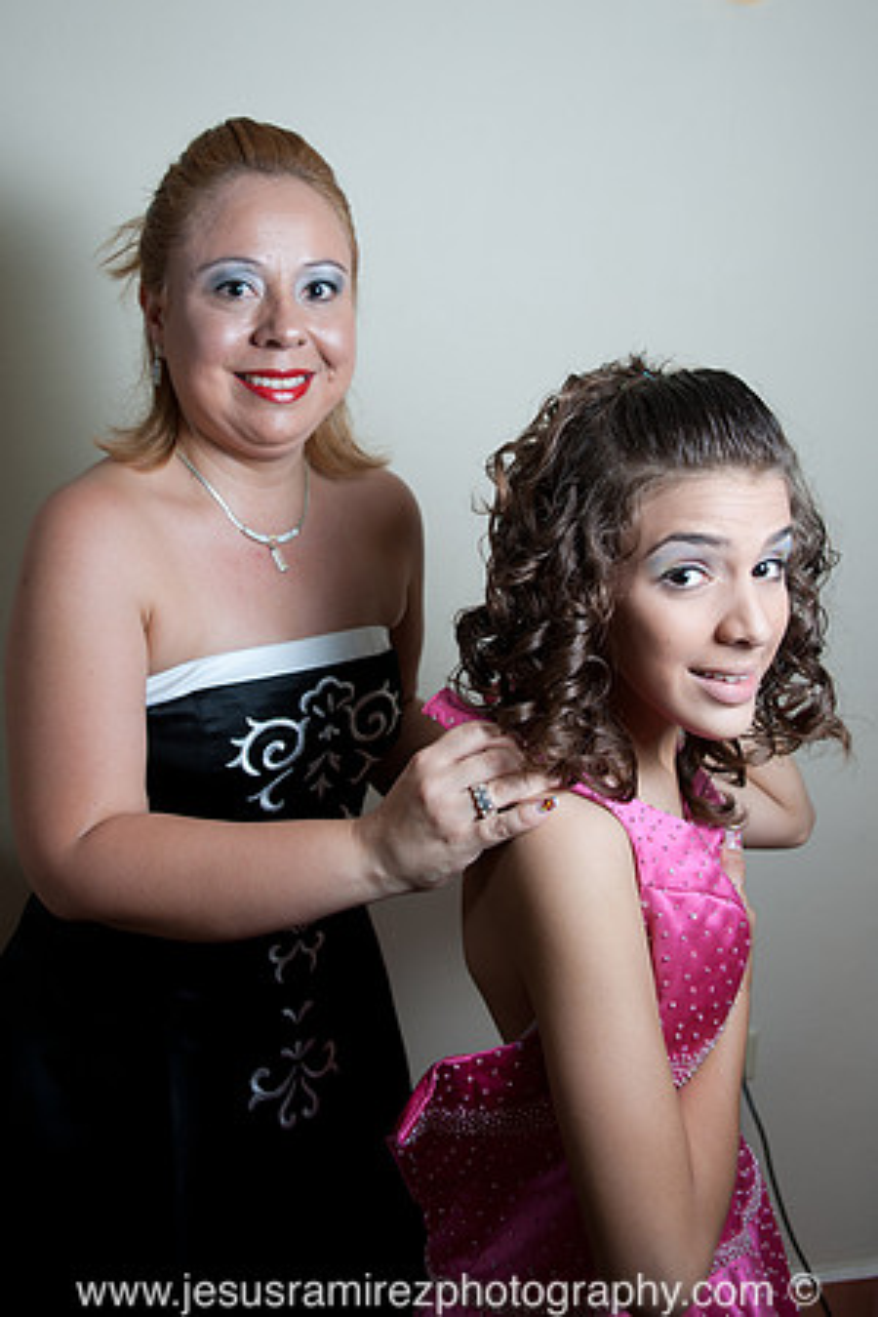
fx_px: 1024
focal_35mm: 28
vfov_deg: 65.5
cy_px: 658
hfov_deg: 46.4
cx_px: 439
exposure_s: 1/100
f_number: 4
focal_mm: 28
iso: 200
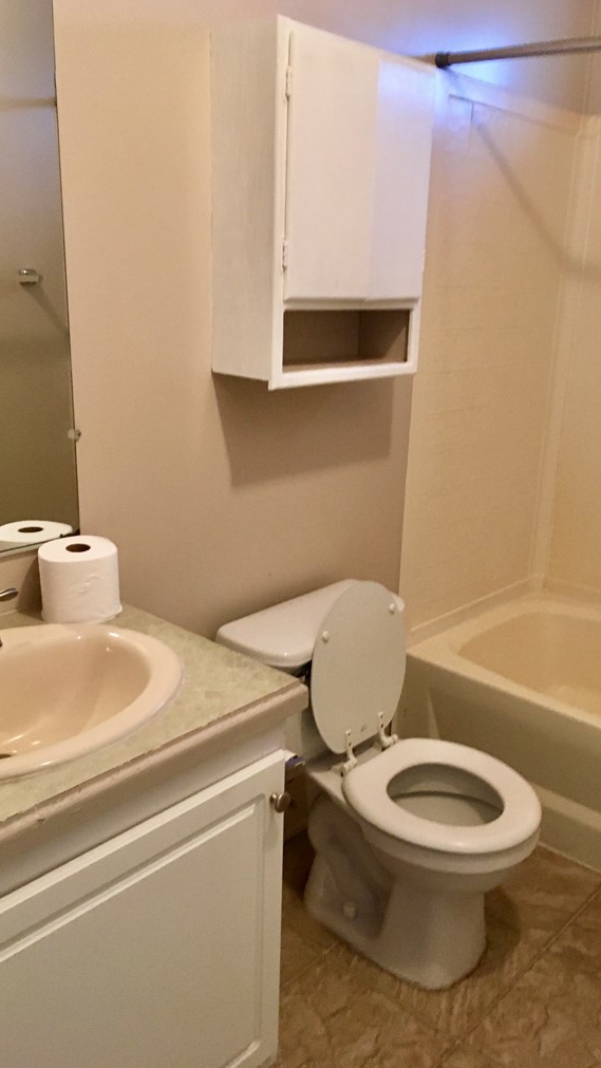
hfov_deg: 36.6
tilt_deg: -16.3
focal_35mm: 32
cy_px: 529
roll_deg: -2.7
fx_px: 906
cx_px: 359
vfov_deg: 61.0
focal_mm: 4.15
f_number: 2.2
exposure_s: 1/17
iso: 200
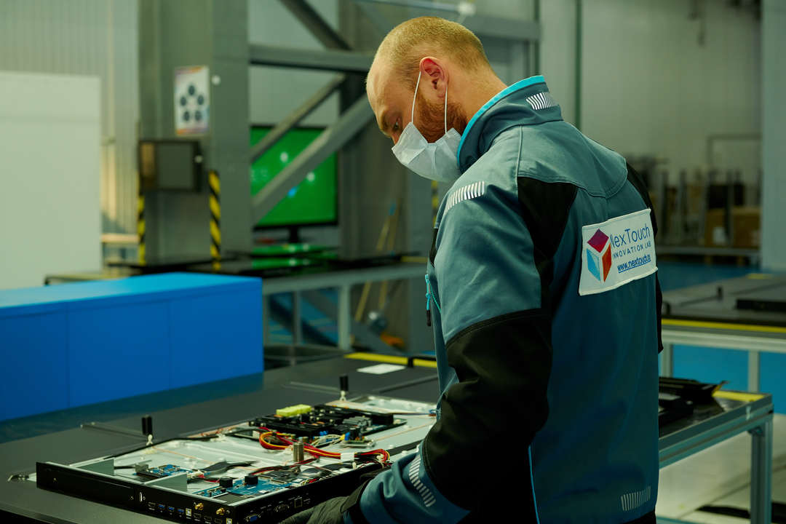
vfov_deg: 24.2
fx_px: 1223
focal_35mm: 56
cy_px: 262
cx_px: 393
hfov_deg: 35.6
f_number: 4.5
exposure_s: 1/125
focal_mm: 56
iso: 500
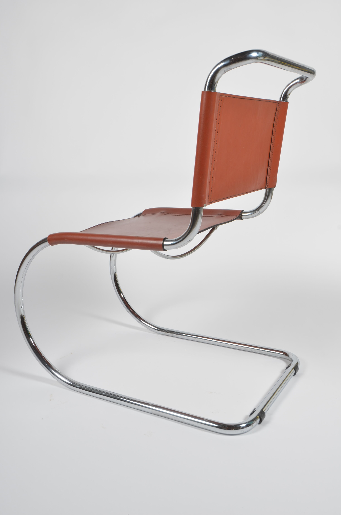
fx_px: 514
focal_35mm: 36
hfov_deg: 36.7
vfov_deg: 53.2
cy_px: 258
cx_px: 170
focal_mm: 24
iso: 100
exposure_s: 1/125
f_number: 11
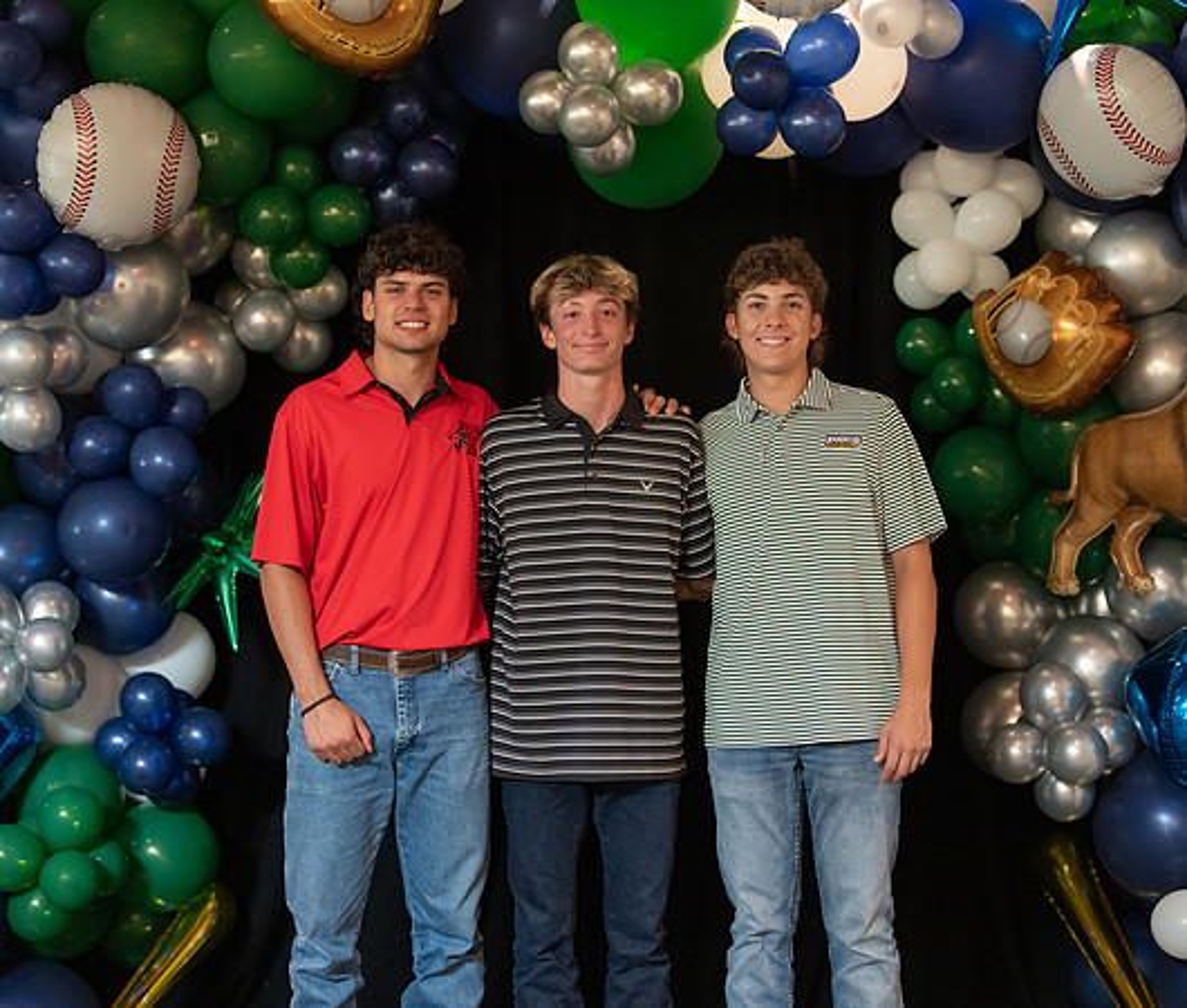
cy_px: 504
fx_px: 2104
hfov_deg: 31.5
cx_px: 597
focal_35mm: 58
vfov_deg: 26.9
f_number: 1.2
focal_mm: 50
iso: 1600
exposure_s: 1/320
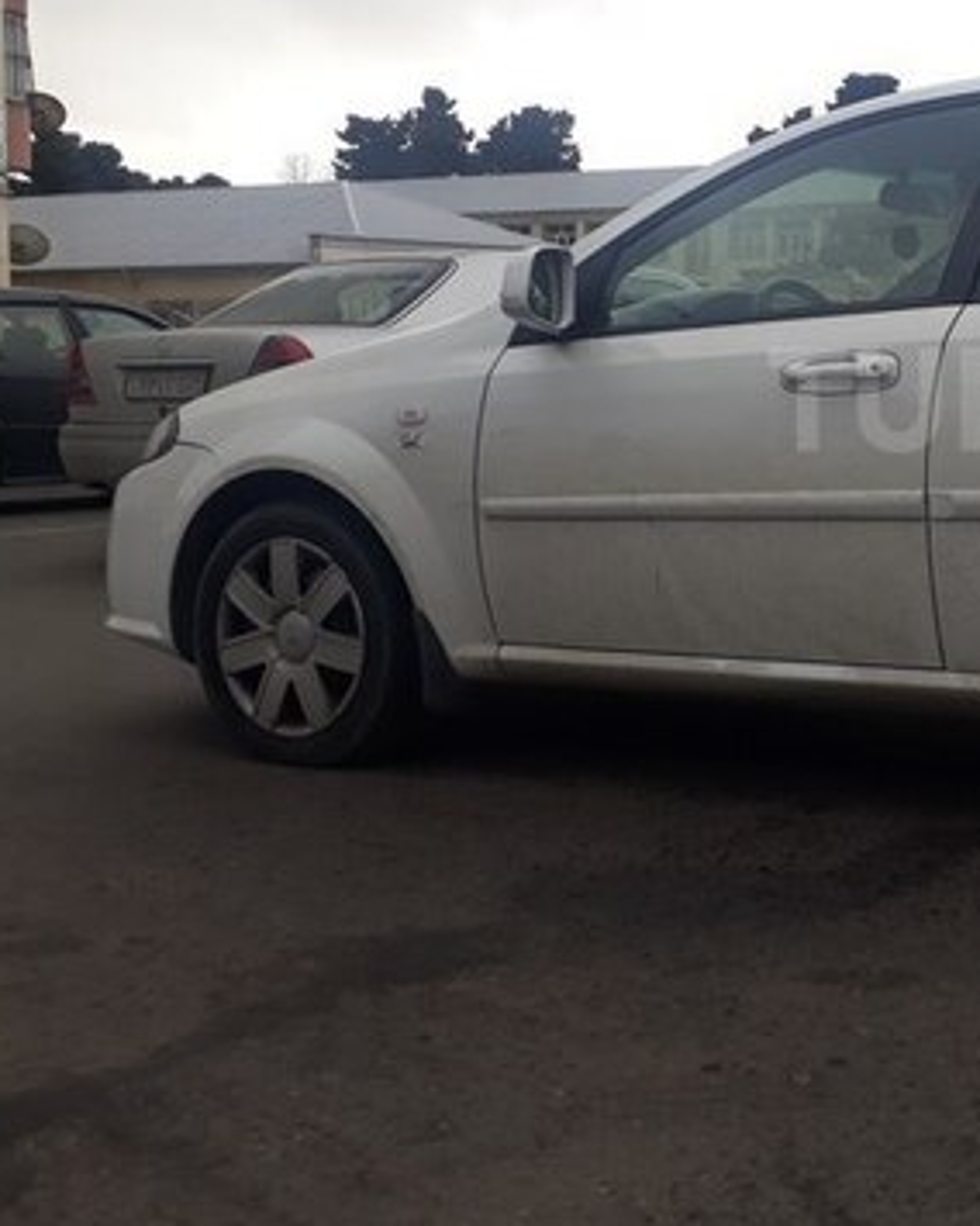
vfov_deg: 37.6
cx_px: 1121
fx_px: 1777
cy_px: 399
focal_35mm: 49
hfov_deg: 27.7
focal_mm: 3.6
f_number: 1.9
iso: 40
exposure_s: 1/508
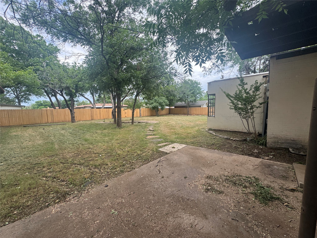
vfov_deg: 85.7
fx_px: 128
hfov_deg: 102.1
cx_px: 158
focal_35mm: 14
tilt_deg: -3.5
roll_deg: +1.0
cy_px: 119
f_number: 2.2
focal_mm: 2.22
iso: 40
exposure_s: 1/357
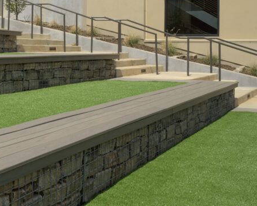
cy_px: 33
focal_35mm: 58
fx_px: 441
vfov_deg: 25.6
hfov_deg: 29.7
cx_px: -16
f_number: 13
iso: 100
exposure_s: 1/160
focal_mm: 29
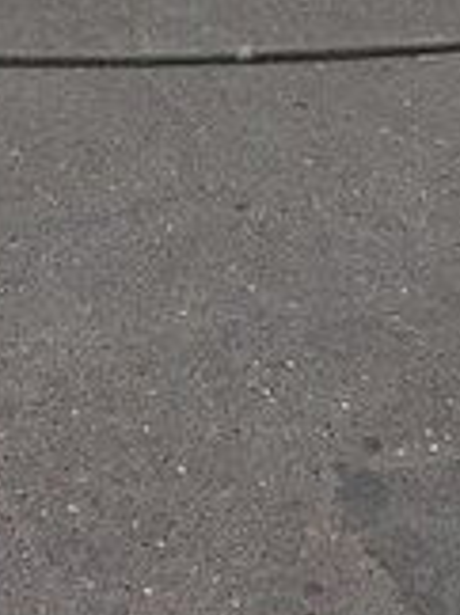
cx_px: 103
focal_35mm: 89
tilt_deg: -7.8
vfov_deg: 19.5
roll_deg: -0.2
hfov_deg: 16.5
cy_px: -285
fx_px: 1581
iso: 200
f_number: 2.2
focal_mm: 4.15
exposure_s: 1/33
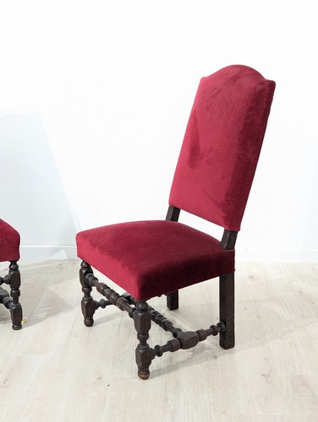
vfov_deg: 39.6
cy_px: 211
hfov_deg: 30.3
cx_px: 159
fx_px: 587
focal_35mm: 48
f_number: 1.85
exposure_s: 1/99.9
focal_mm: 6.81
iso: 295
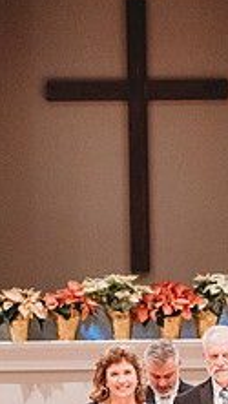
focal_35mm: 255
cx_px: 184
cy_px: 386
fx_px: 2739
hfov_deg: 4.8
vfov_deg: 8.4
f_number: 4
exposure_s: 1/200
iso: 8000
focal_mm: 120
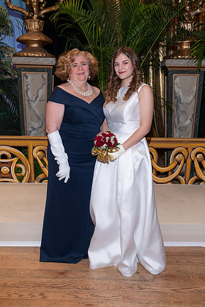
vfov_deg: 47.4
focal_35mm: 41
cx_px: 102
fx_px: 350
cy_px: 154
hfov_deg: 32.6
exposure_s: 1/50
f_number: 5.6
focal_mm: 41
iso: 400
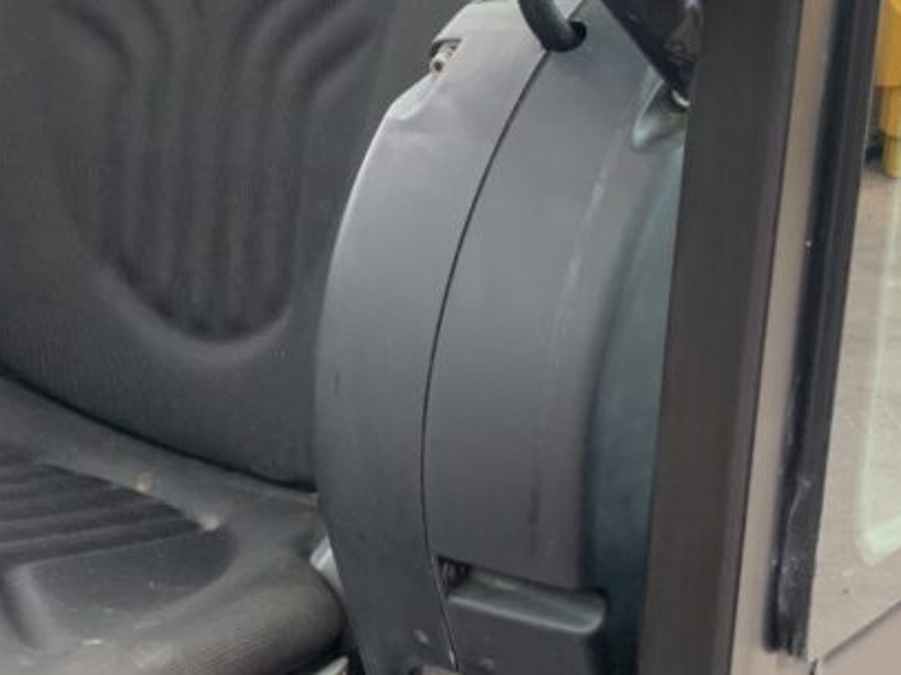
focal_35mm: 73
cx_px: 113
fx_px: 1900
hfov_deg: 25.9
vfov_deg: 20.1
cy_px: 292
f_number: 1.8
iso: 20
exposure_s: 1/122
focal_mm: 3
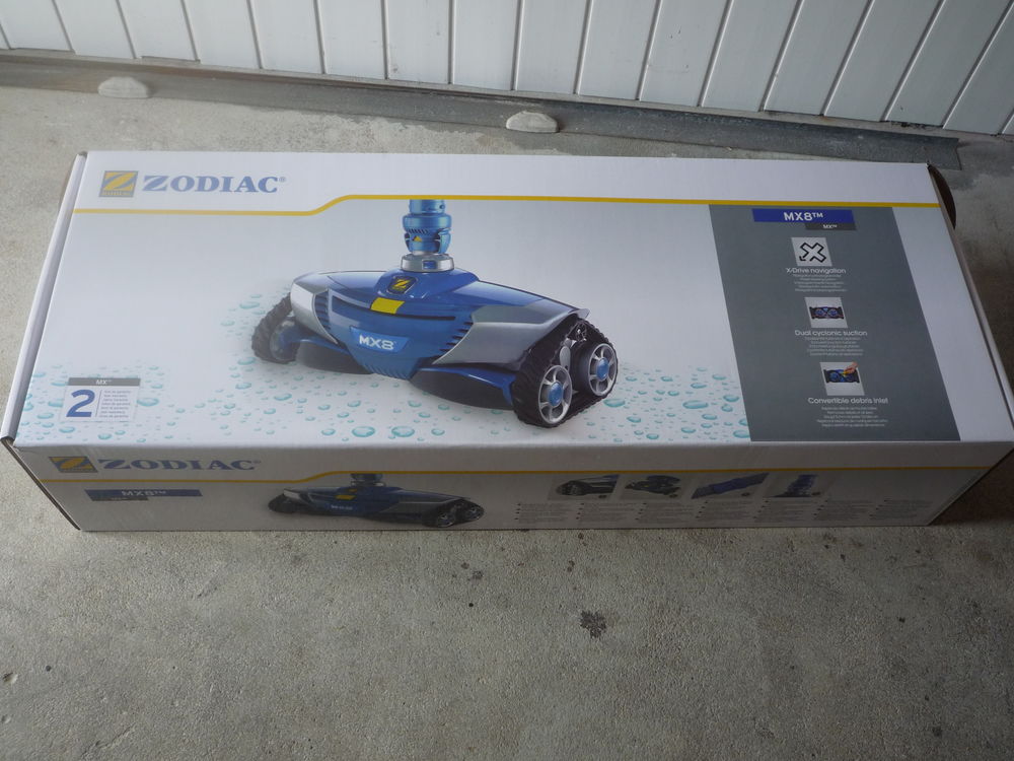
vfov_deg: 42.9
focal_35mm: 33
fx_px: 967
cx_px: 507
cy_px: 380
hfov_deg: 55.4
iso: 125
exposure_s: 1/40
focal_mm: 5.8
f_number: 3.6
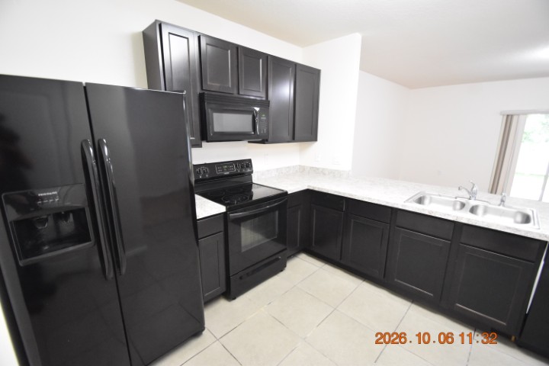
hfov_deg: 100.4
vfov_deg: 77.3
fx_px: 229
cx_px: 274
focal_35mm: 15
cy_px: 183
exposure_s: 1/60
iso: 4500
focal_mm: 10
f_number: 3.5
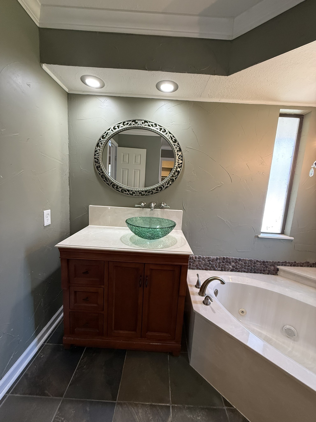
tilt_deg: -7.4
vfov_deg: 102.1
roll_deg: -2.8
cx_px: 158
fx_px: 170
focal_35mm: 14
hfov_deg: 85.7
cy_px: 211
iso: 250
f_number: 2.2
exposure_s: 1/60
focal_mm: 2.22
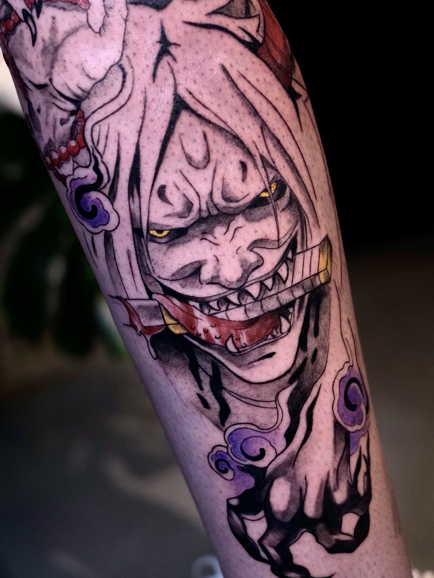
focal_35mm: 67
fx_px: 1120
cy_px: 242
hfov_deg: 21.9
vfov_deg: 28.9
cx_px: 216
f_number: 2.8
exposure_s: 1/400
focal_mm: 35
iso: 2000
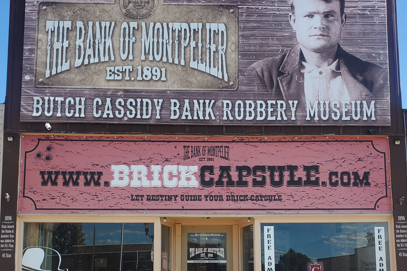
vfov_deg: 30.4
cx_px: 203
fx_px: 486
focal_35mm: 43
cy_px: 217
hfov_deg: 45.4
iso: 50
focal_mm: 4.3
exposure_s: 1/660
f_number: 2.4
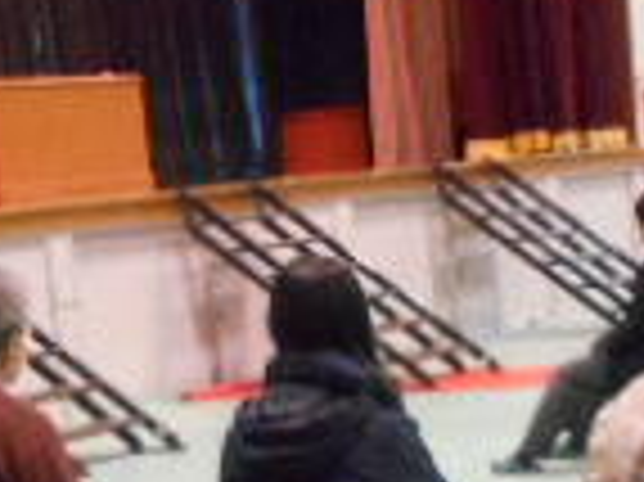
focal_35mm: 134
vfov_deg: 10.6
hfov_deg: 14.7
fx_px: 2491
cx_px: 360
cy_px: 761
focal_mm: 5.1
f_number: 3.4
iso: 800
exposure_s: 1/25
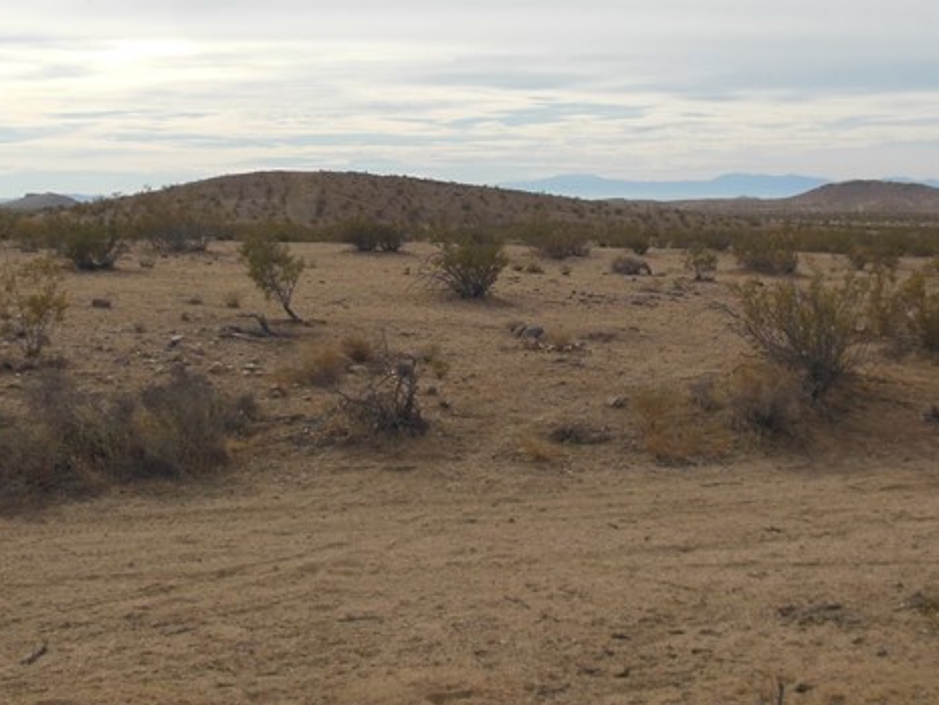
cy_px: 214
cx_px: 624
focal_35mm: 55
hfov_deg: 34.6
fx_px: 1492
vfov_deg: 26.4
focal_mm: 4.5
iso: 125
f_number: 6.4
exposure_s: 1/800
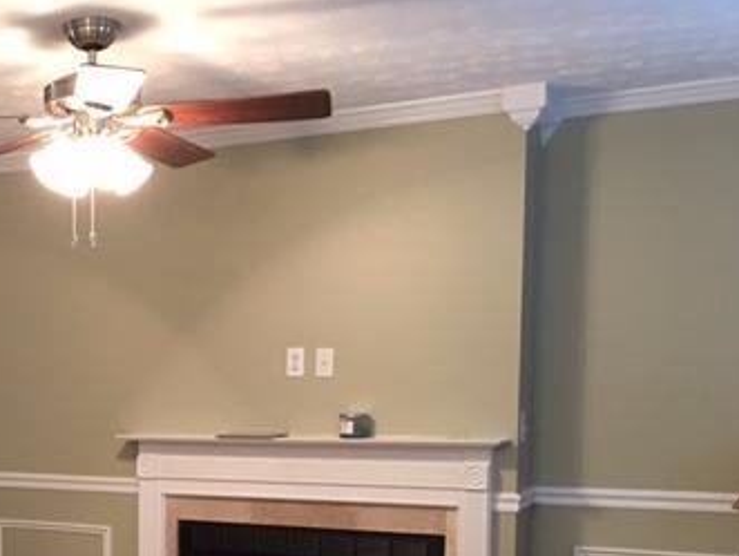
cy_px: 491
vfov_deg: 25.4
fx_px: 1197
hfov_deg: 32.1
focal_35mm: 56
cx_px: 36
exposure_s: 1/10
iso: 80
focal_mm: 4.15
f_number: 2.2
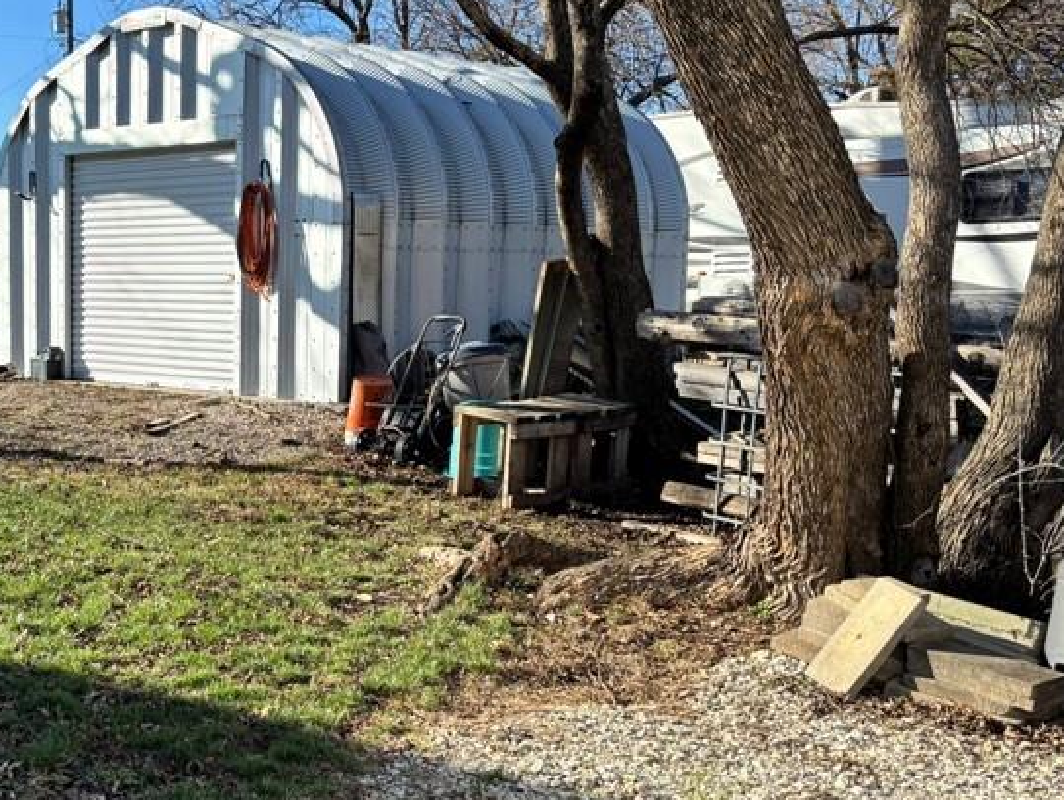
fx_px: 1507
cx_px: 237
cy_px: 459
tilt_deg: -6.4
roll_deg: +0.1
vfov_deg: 29.7
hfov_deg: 37.7
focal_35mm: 49
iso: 50
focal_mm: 5.96
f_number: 1.6
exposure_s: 1/1590
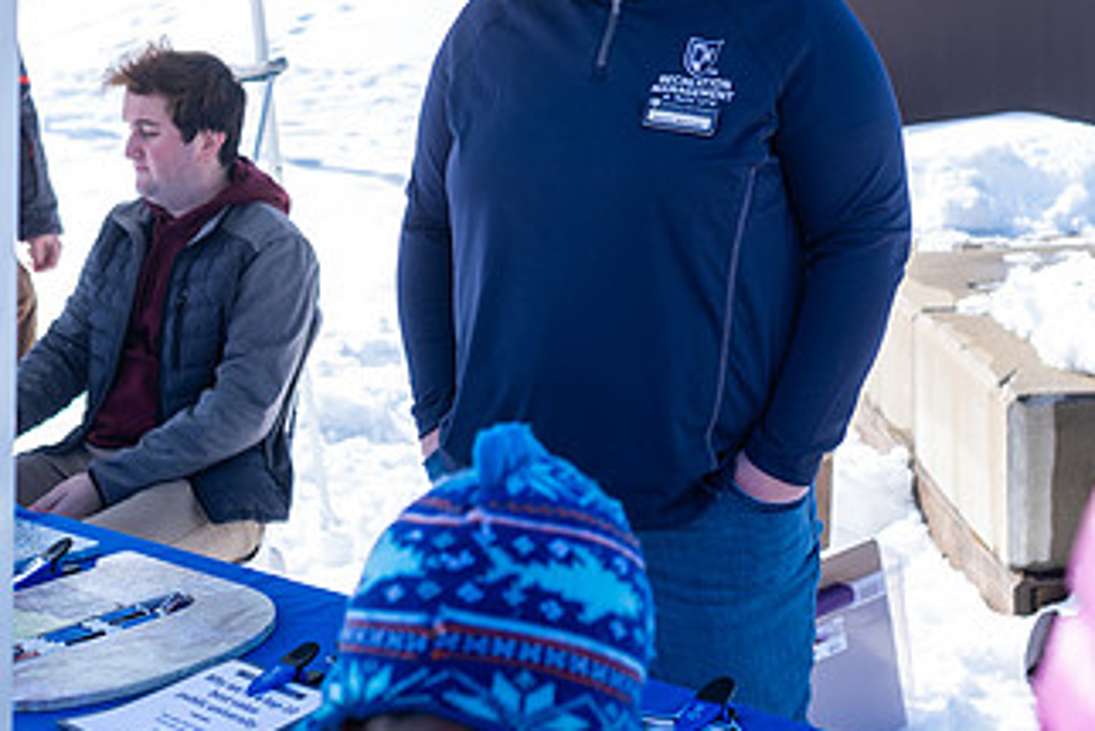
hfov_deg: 31.8
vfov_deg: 21.4
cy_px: 172
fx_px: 1917
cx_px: 650
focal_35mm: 63
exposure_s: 1/1000
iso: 160
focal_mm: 23
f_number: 2.8
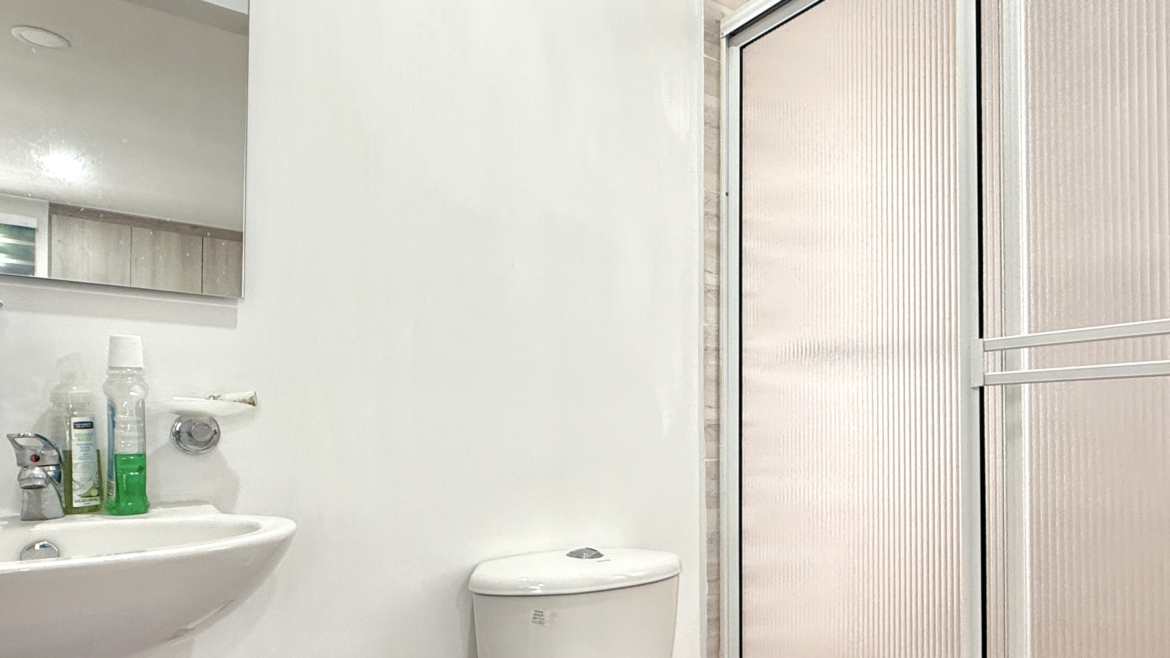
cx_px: 643
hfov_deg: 76.1
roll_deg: -0.1
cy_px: 416
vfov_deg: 47.2
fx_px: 745
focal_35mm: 24
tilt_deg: +1.1
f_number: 2.2
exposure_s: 1/68
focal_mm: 2.22
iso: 320
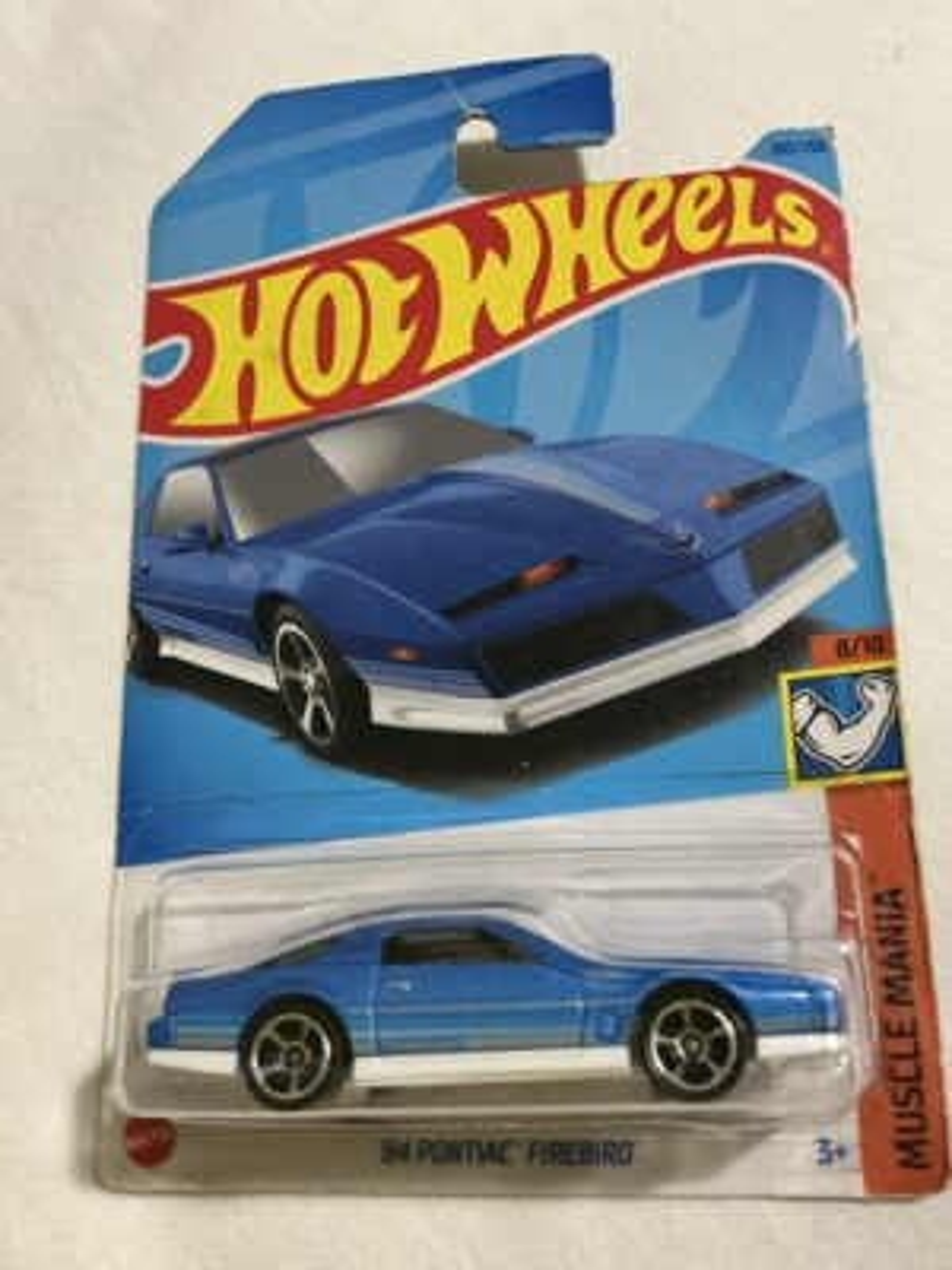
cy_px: 635
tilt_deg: -67.2
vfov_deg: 61.7
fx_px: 1063
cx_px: 476
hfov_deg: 48.2
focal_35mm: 29
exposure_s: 1/30
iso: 320
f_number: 1.8
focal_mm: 3
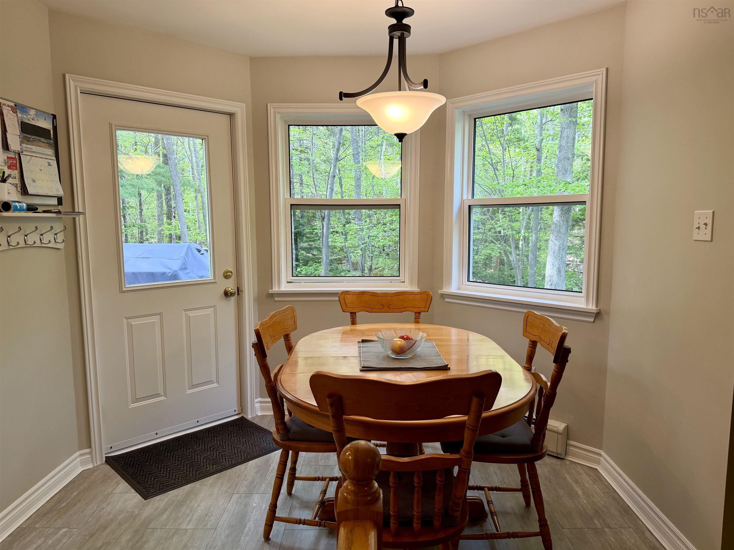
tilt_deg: -5.6
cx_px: 367
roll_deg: +0.4
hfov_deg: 71.6
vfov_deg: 56.8
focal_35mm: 24
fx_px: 509
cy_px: 275
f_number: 1.78
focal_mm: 6.76
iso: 125
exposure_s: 1/120
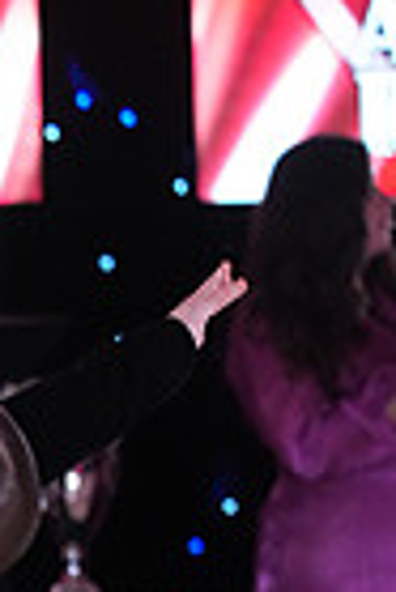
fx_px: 9282
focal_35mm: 564
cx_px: -313
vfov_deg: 3.6
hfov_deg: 2.4
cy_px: 958
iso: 3200
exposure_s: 1/250
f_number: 5
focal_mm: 135
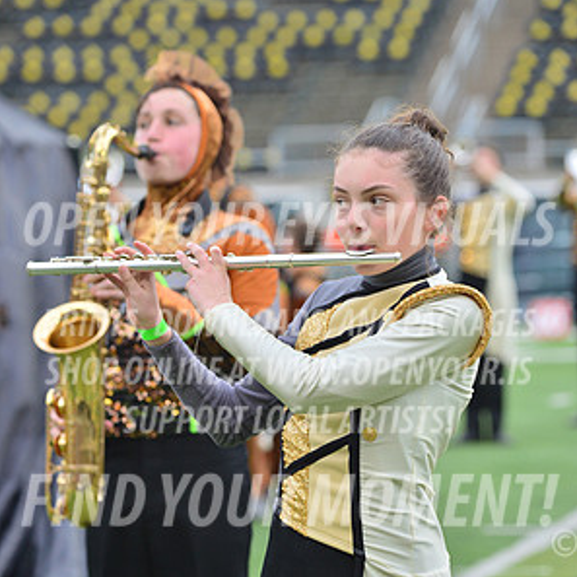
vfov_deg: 7.0
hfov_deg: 7.0
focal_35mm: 251
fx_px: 4733
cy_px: 367
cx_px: 288
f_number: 5.6
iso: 400
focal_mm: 195
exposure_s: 1/320
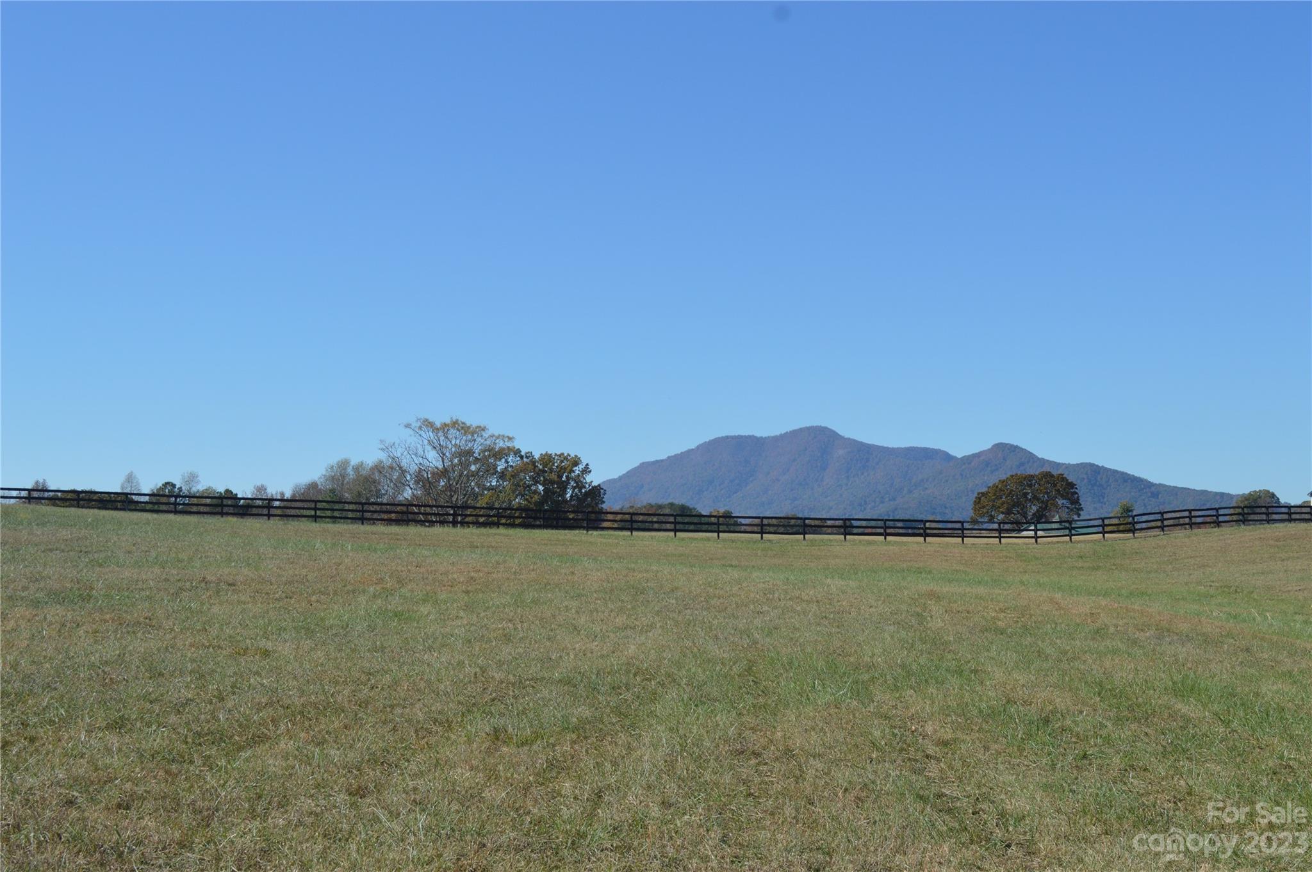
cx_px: 656
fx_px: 1911
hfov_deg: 37.9
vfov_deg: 25.7
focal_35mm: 52
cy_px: 436
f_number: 9
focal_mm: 35
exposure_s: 1/320
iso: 200
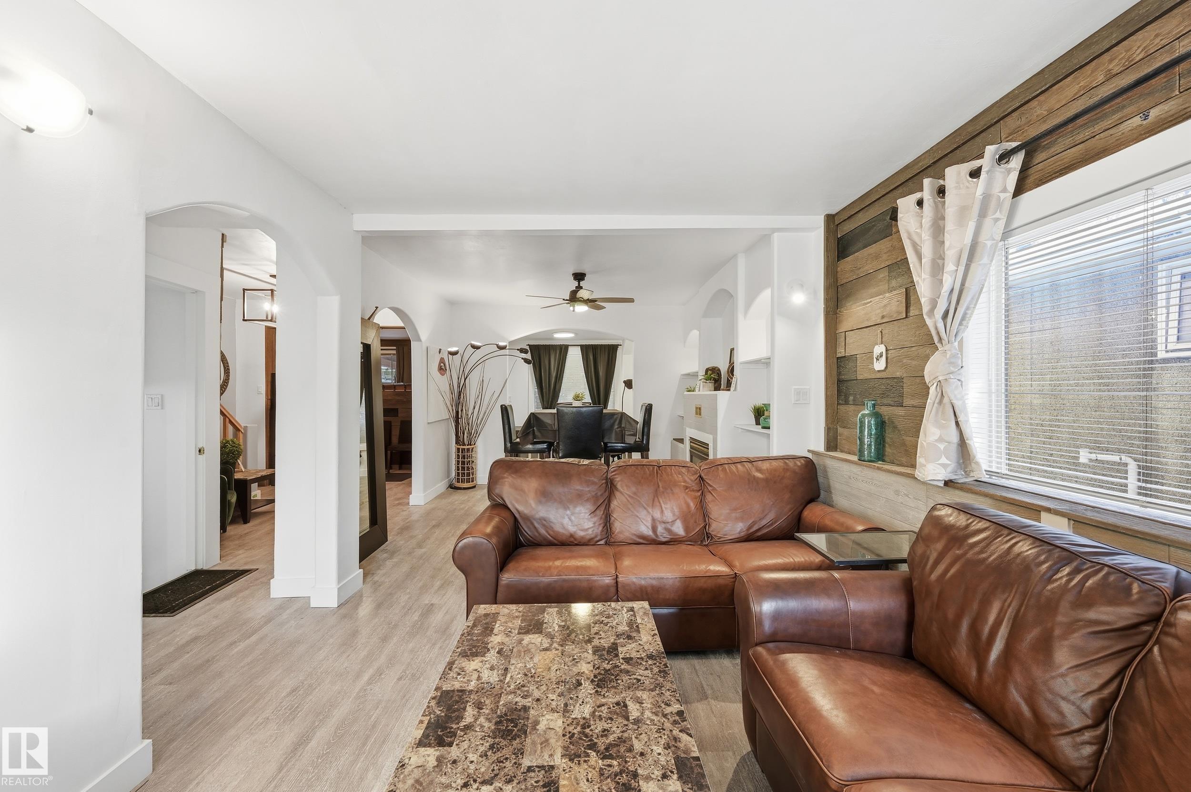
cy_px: 396
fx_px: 463
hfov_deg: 104.3
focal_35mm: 14
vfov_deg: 81.1
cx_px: 596
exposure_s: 1/10
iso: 100
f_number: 8
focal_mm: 14
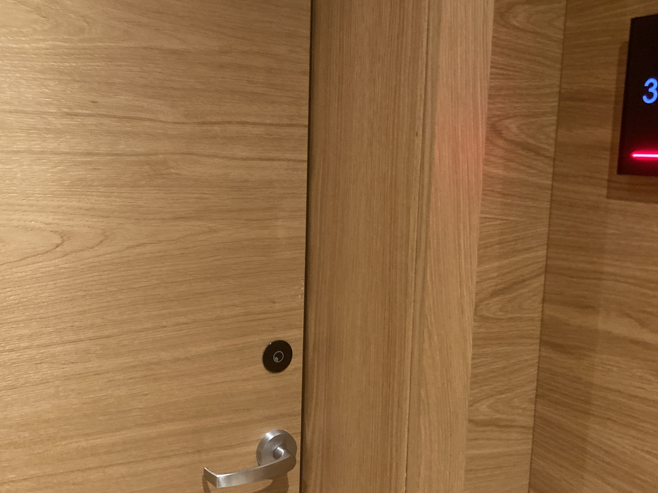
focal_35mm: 36
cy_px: 263
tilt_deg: -8.4
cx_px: 337
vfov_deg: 39.6
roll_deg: -2.5
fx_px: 684
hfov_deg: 51.3
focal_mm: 3.99
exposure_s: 1/25
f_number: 1.8
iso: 400
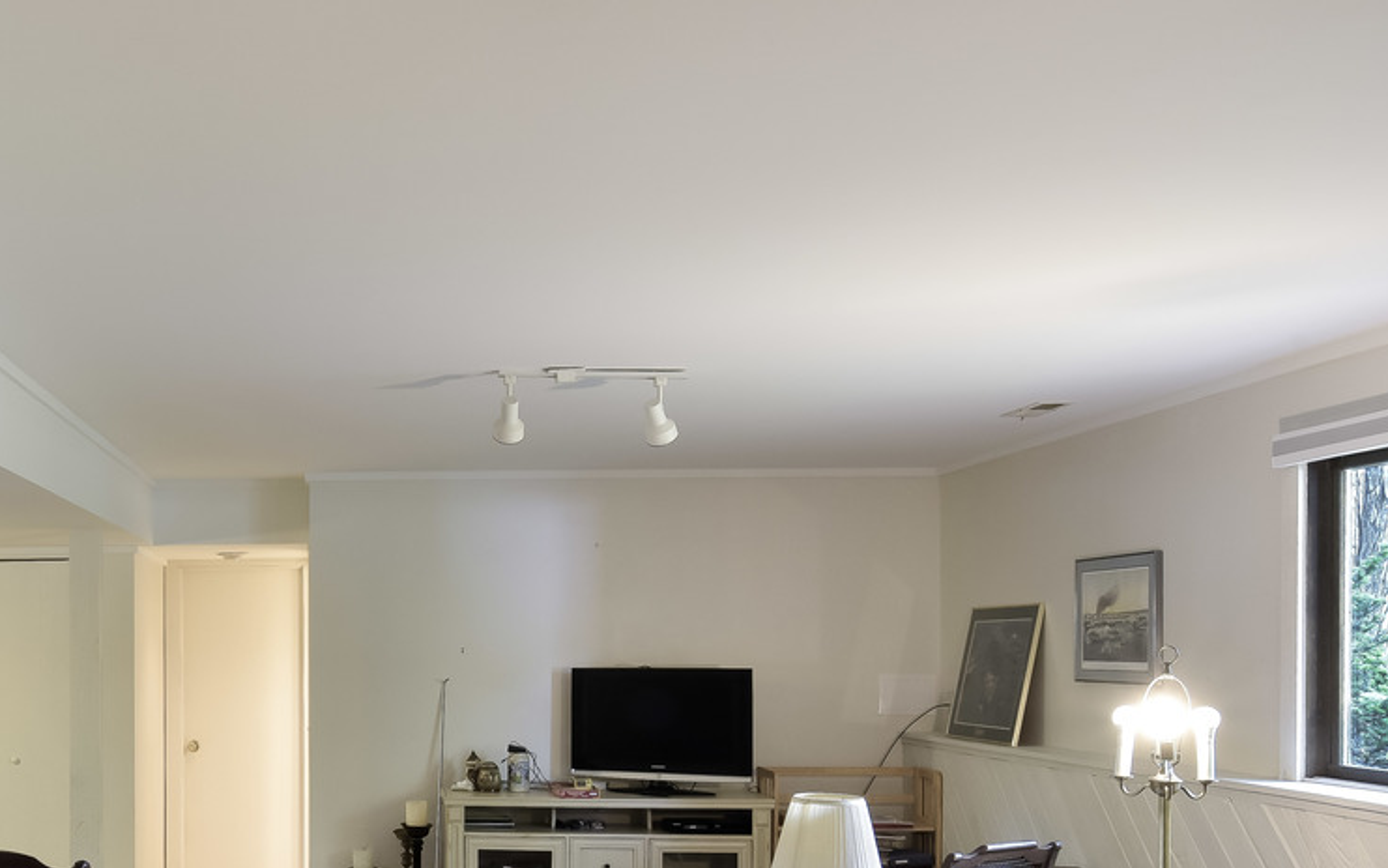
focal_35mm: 40
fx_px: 1513
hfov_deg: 45.7
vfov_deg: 30.9
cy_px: 741
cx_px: 206
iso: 400
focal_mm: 18
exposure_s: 1/1.67
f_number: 11
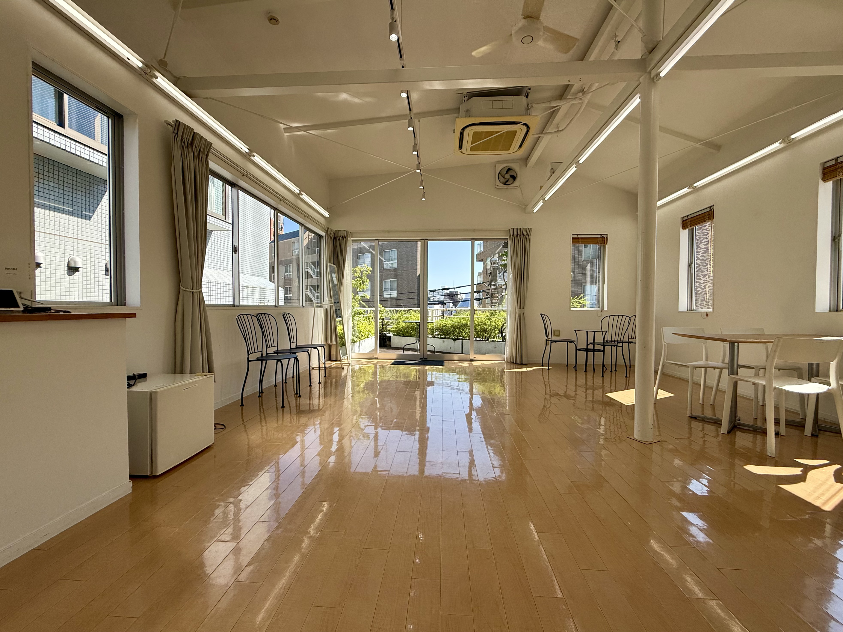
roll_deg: +0.1
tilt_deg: -0.8
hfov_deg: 102.1
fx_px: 341
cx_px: 422
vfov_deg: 85.7
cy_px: 316
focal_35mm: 14
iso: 64
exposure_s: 1/760
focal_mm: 2.22
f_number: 2.2
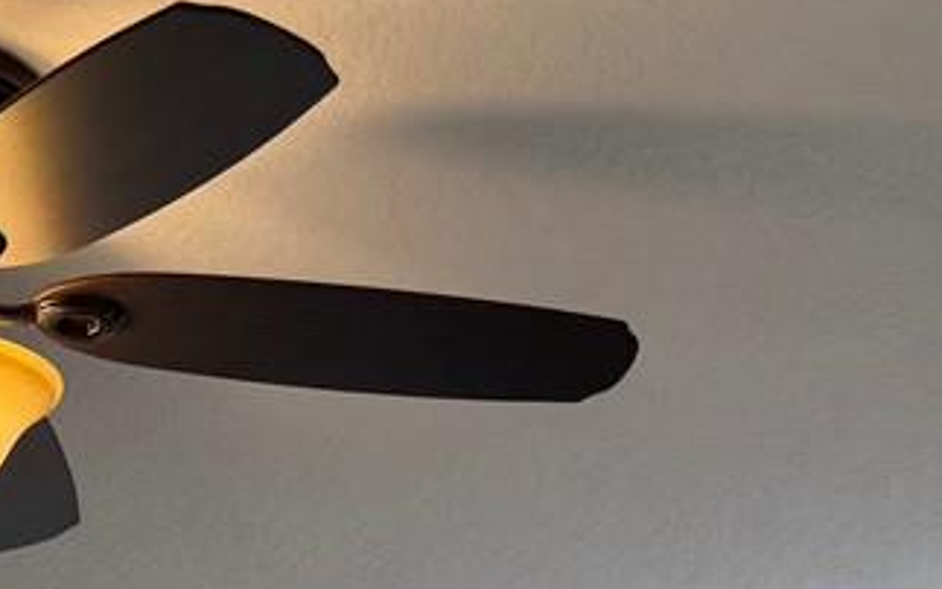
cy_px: 1502
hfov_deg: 16.4
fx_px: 3235
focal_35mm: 126
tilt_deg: -0.2
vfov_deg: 9.1
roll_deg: -1.3
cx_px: 157
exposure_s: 1/120
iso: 50
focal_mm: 6.76
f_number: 1.78
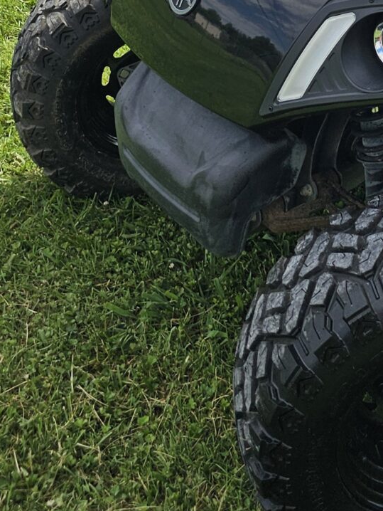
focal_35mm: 82
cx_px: 487
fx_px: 1209
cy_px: -262
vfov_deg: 20.3
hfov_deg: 17.0
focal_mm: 6.3
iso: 10
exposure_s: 1/736
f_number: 1.7
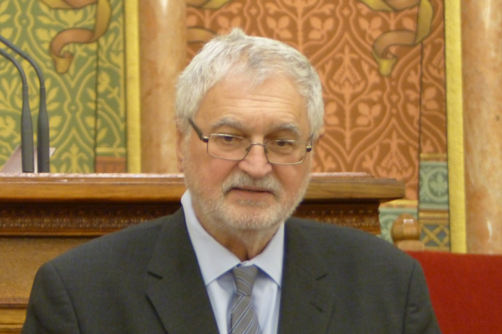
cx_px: 251
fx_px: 9578
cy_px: 167
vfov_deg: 2.0
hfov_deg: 3.0
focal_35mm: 687
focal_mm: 108
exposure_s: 1/40
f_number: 2.8
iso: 400
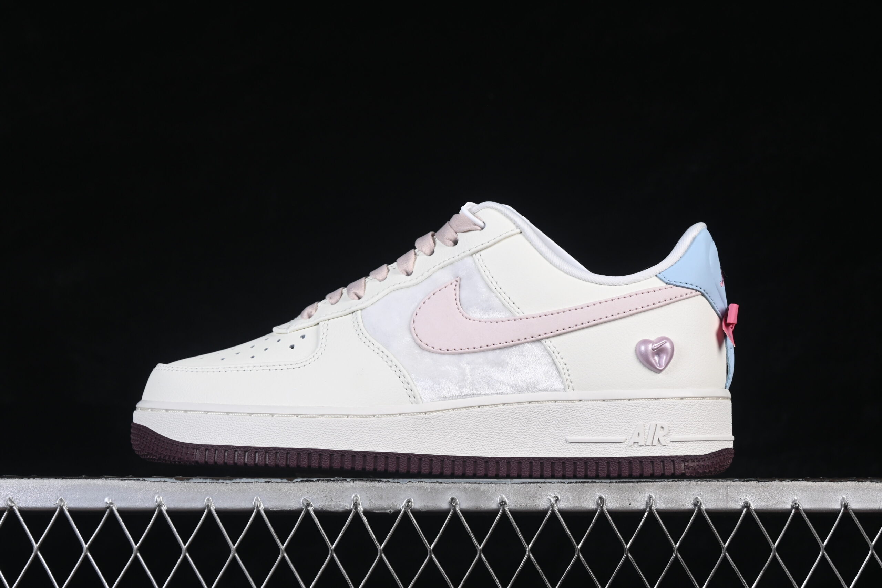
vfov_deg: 18.2
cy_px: 294
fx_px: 1837
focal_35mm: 75
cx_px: 441
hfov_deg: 27.0
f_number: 8
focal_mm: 50
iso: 160
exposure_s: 1/80
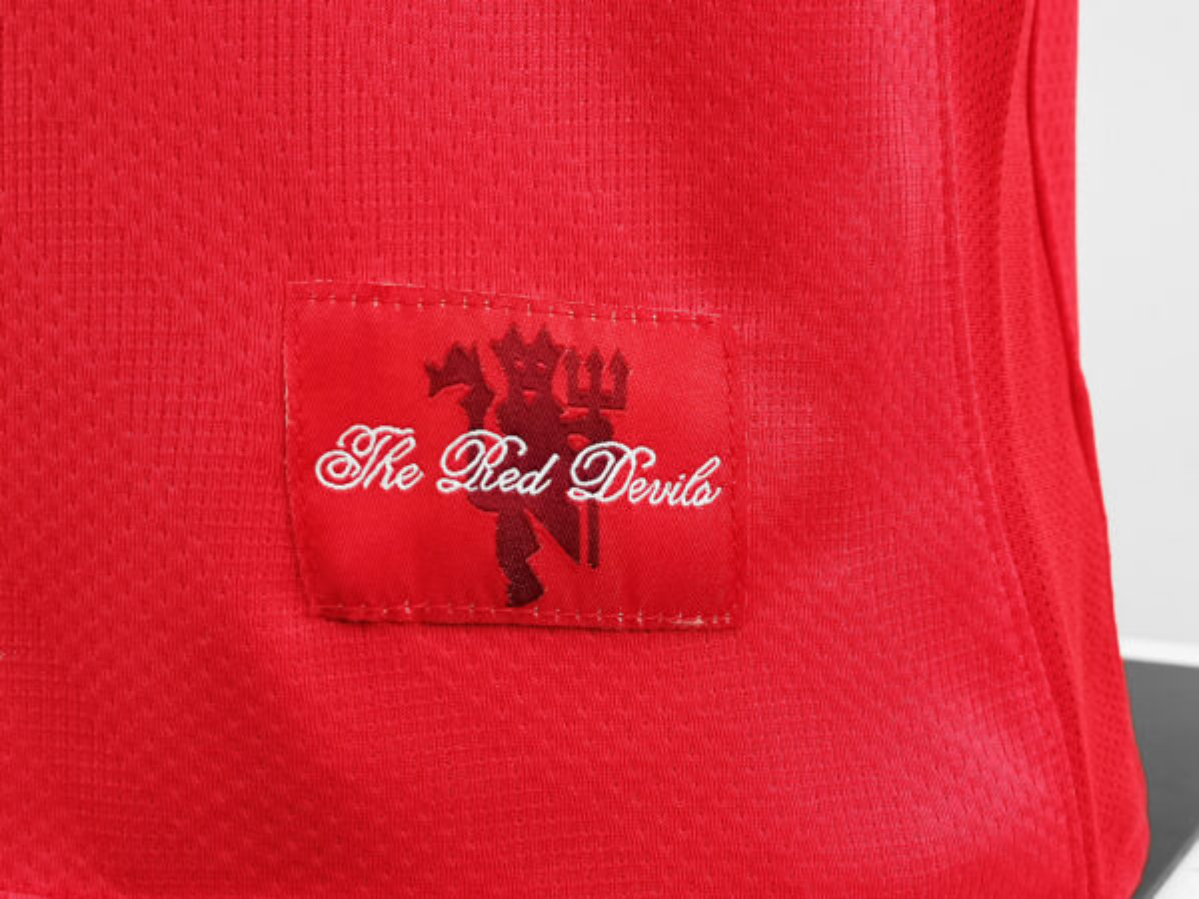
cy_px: 450
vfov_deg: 32.2
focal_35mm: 45
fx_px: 1559
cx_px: 600
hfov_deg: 42.1
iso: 250
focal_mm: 5.58
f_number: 1.8
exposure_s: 1/50
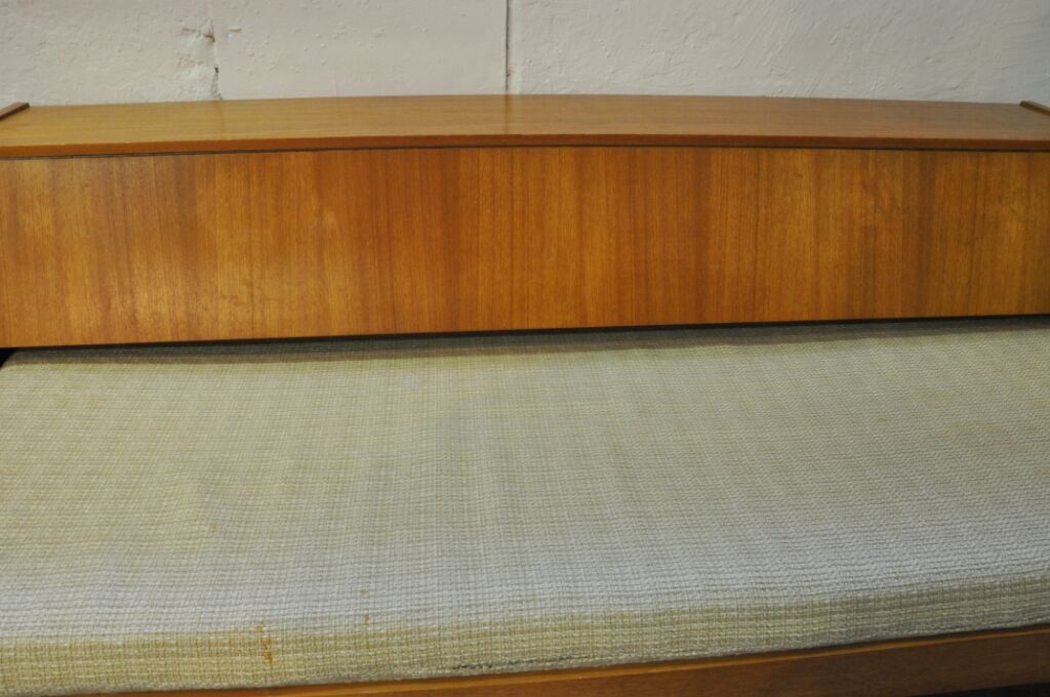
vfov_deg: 47.8
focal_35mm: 27
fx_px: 786
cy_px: 348
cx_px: 525
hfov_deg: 67.4
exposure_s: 2
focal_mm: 18
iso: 800
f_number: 22
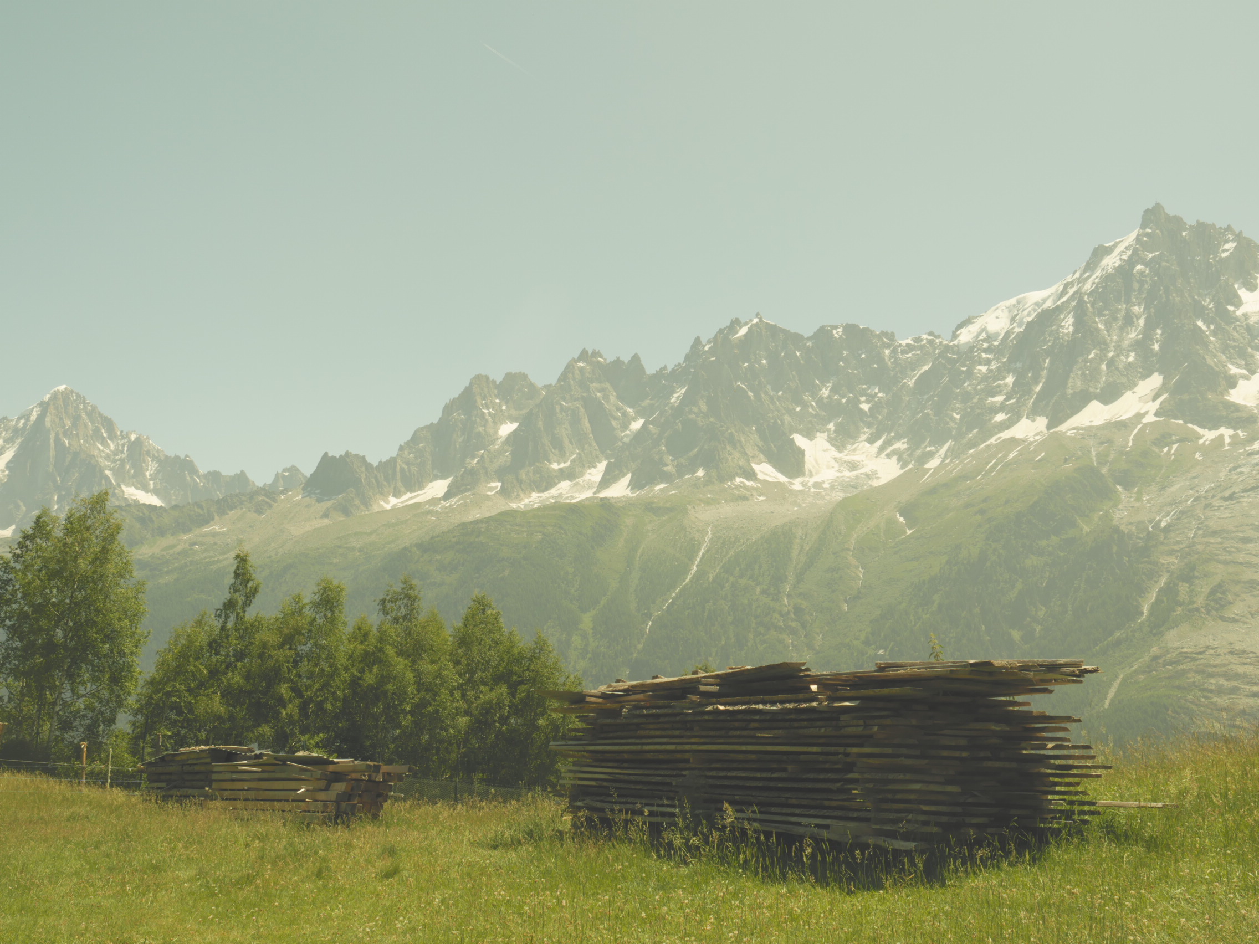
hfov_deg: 51.4
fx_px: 1309
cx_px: 630
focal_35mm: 36
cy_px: 472
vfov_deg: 39.7
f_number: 8
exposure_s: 1/500
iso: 200
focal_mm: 18
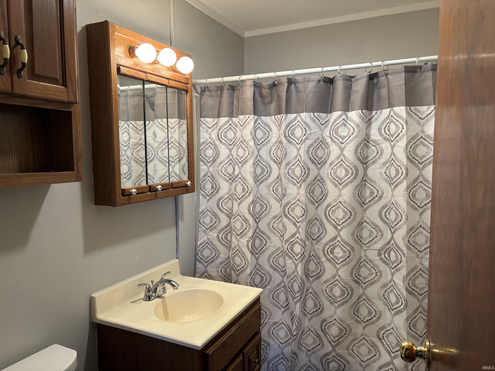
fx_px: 372
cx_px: 248
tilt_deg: -4.8
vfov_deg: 53.1
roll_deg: +0.6
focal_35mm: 26
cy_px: 186
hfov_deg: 67.3
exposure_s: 1/60
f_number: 1.6
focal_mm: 5.96
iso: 80
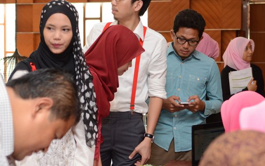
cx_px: 137
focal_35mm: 94
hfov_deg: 22.1
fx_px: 679
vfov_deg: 13.9
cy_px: 76
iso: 640
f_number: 4
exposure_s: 1/60
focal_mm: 50
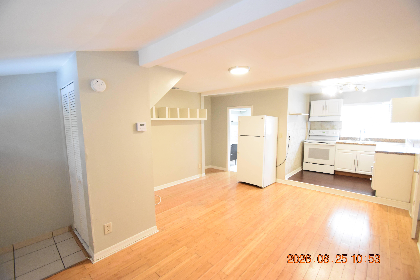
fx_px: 175
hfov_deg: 100.4
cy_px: 140
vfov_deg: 77.3
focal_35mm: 15
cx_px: 210
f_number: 3.5
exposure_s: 1/60
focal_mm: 10
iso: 2800
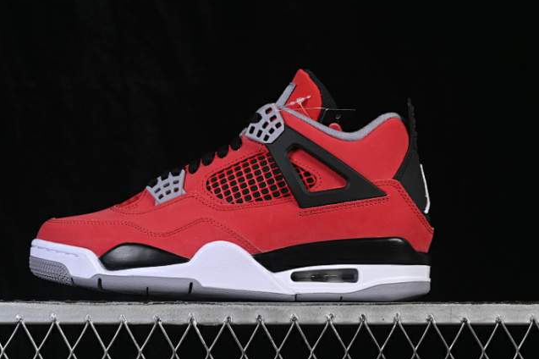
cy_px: 174
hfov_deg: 23.6
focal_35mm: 86
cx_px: 239
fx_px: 1287
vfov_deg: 15.9
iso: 160
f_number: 8
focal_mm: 50
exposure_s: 1/80
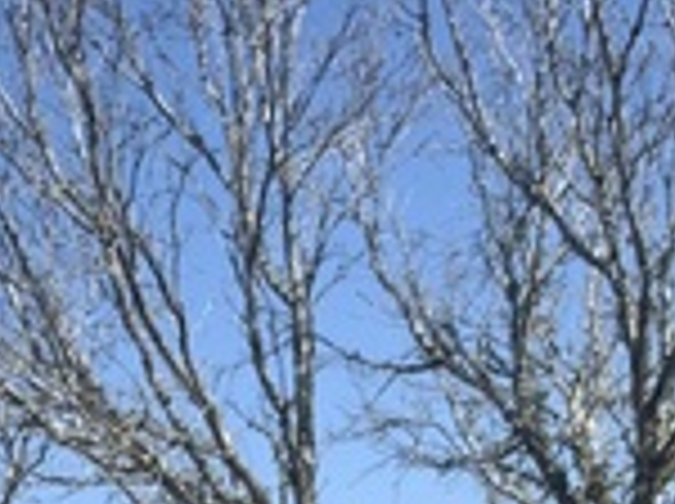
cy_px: 1076
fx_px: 2414
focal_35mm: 124
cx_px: -54
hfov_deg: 15.5
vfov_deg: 10.7
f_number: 1.8
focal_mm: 3
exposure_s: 1/1250
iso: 16
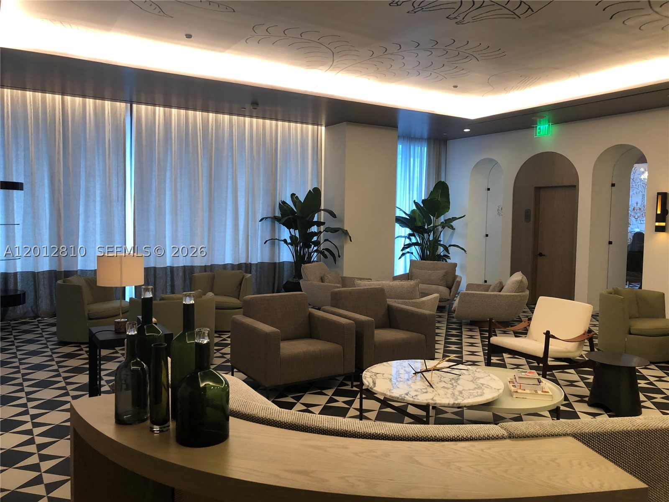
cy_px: 251
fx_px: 541
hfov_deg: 63.4
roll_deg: -0.9
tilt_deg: -3.5
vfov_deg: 49.7
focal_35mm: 28
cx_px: 334
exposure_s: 1/17
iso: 40
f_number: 1.8
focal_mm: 4
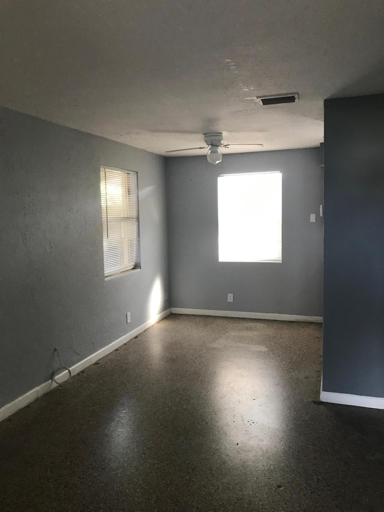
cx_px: 192
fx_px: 414
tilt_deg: -4.8
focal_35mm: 28
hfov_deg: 49.7
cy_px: 256
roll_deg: +1.5
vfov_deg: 63.4
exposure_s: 1/30
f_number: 1.8
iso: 40
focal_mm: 3.99
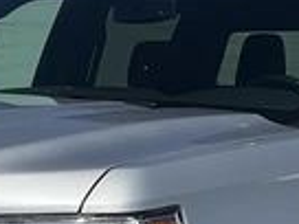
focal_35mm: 160
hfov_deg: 12.3
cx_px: 90
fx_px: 1382
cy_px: 348
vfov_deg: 9.0
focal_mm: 3
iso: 25
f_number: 1.8
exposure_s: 1/3534
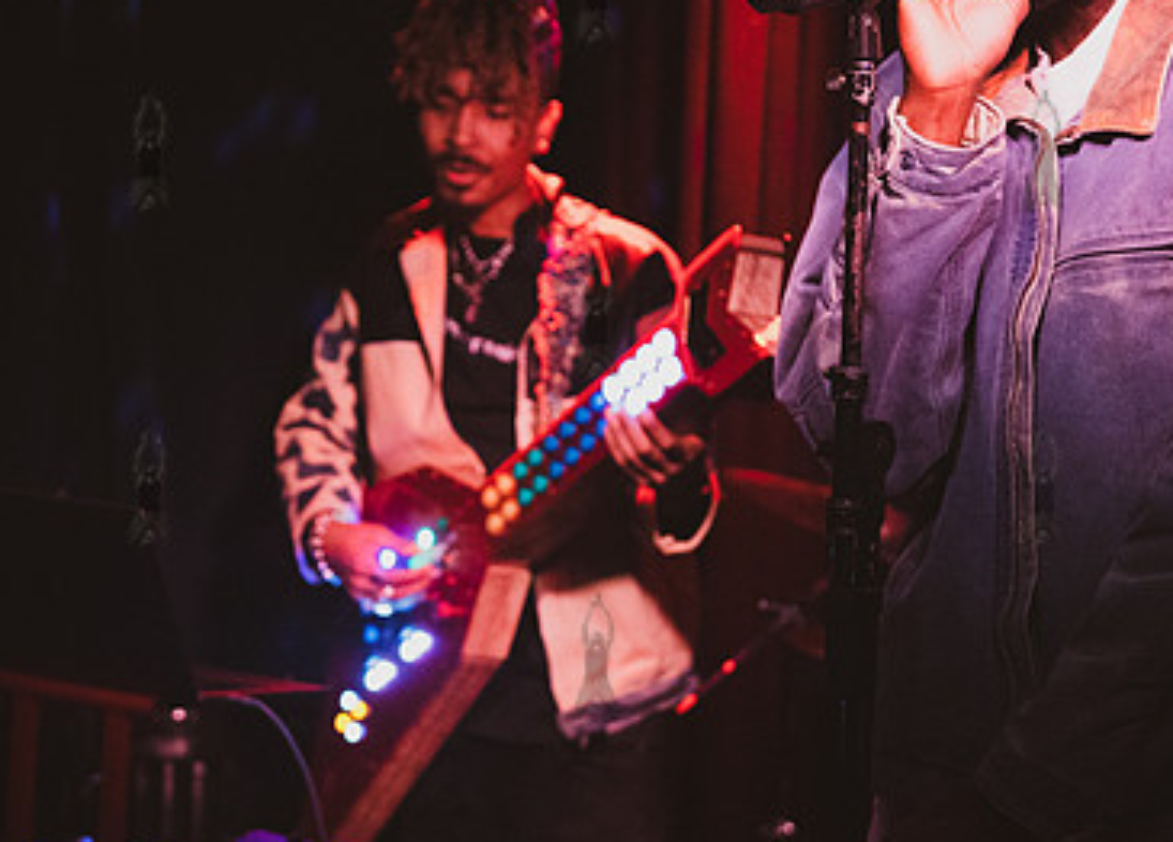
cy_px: 317
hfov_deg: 22.8
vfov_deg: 16.5
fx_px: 2903
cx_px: 521
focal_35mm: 87
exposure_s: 1/320
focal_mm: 52
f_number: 3.5
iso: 12800
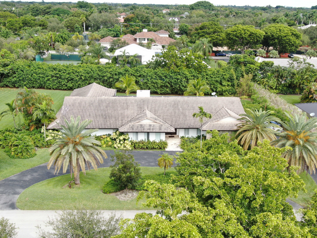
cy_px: 119
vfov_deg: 37.7
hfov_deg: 49.0
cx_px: 158
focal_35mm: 38
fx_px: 348
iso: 100
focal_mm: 6.48
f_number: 3.4
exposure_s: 1/240
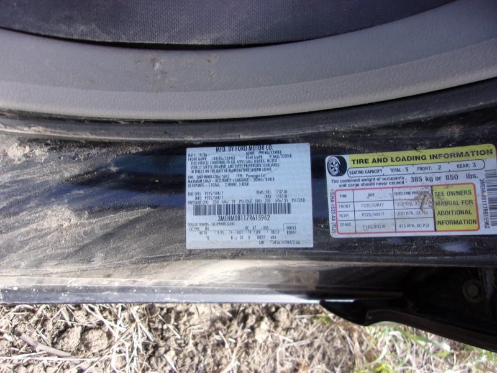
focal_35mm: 27
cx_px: 248
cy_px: 186
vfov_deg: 51.4
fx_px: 388
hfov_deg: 65.3
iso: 80
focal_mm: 4.9
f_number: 3
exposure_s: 1/150
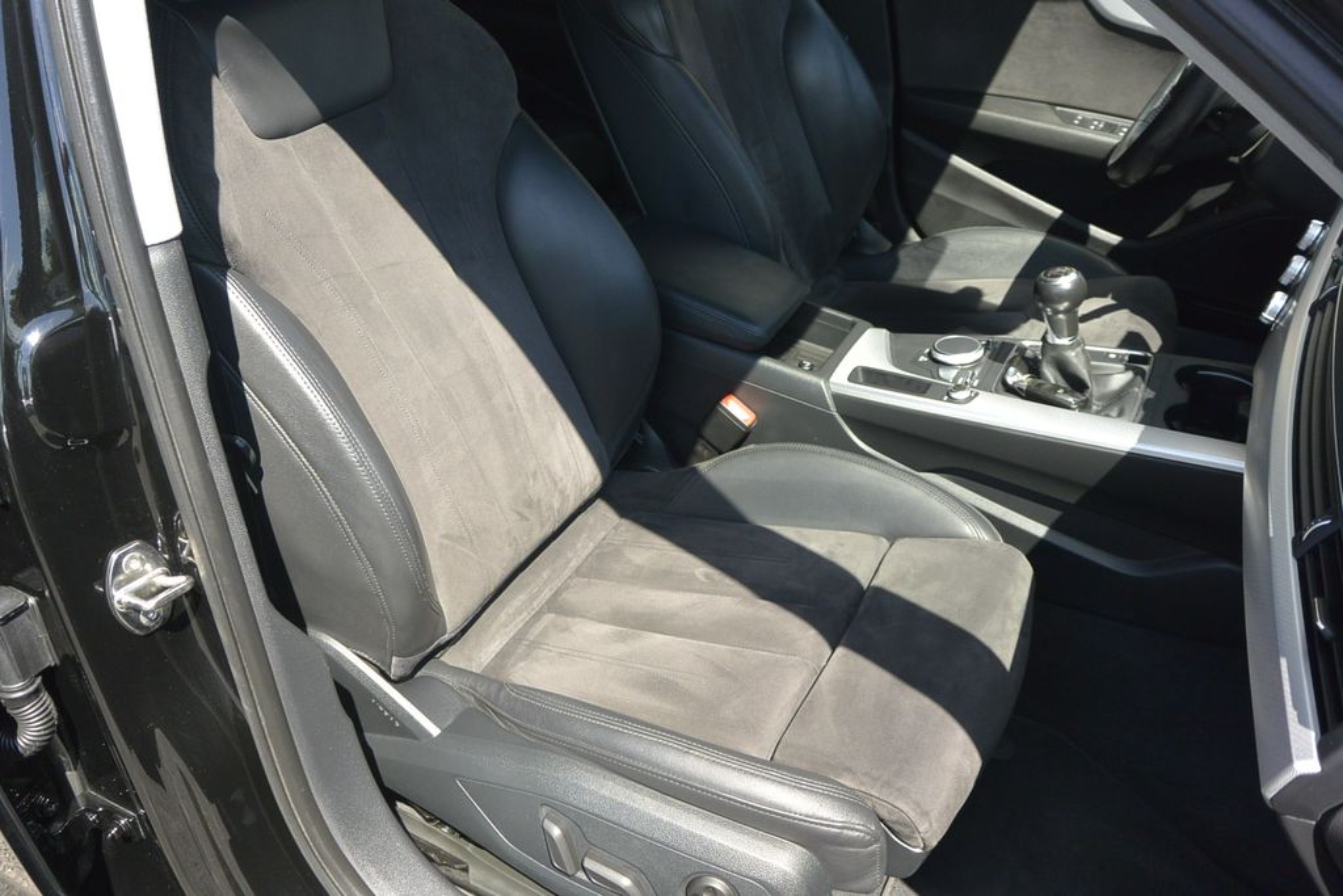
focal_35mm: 30
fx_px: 1119
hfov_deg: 61.9
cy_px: 448
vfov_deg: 43.6
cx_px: 672
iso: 160
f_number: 3.5
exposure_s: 1/400
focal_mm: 11.4
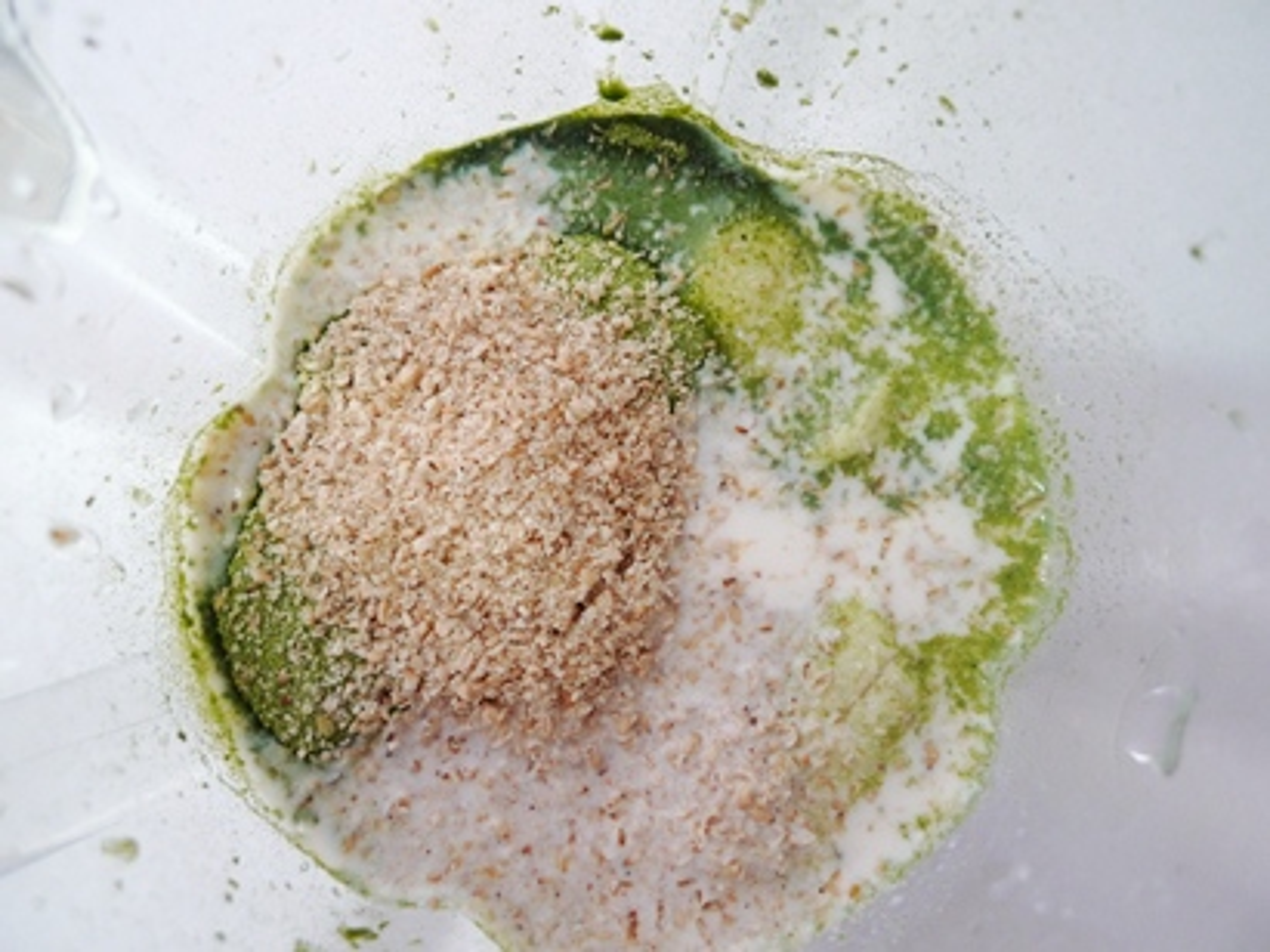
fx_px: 880
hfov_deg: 71.6
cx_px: 635
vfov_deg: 56.8
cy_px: 476
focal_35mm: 24
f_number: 2
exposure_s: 1/30
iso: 400
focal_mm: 5.1
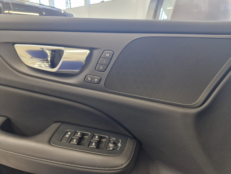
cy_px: 87
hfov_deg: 73.9
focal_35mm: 23
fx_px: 153
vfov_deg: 58.9
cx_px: 116
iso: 400
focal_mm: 5.54
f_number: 1.8
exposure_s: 1/100
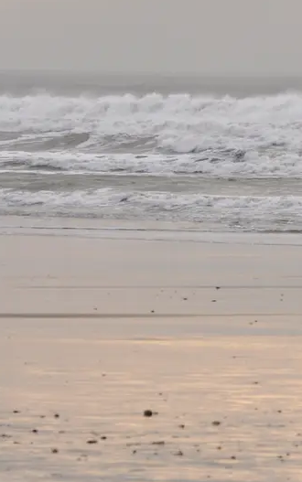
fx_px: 7565
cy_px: 151
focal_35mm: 575
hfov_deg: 2.3
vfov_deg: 3.7
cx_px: 518
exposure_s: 1/320
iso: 250
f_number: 7.1
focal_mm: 155
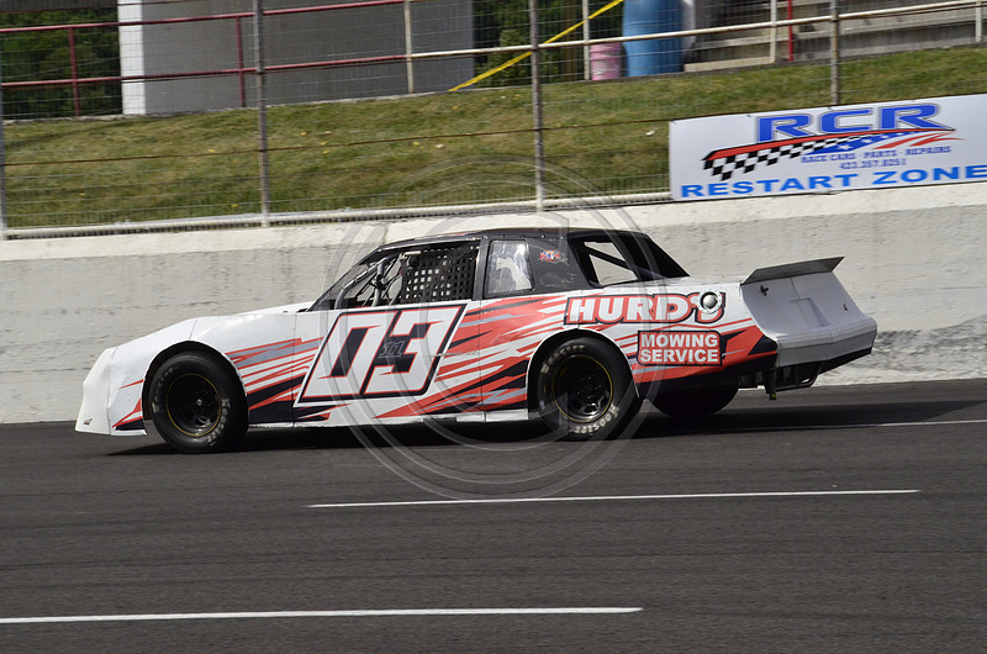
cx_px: 494
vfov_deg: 13.0
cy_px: 327
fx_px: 2873
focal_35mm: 105
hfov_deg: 19.5
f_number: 16
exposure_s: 1/1000
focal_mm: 70
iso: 1000
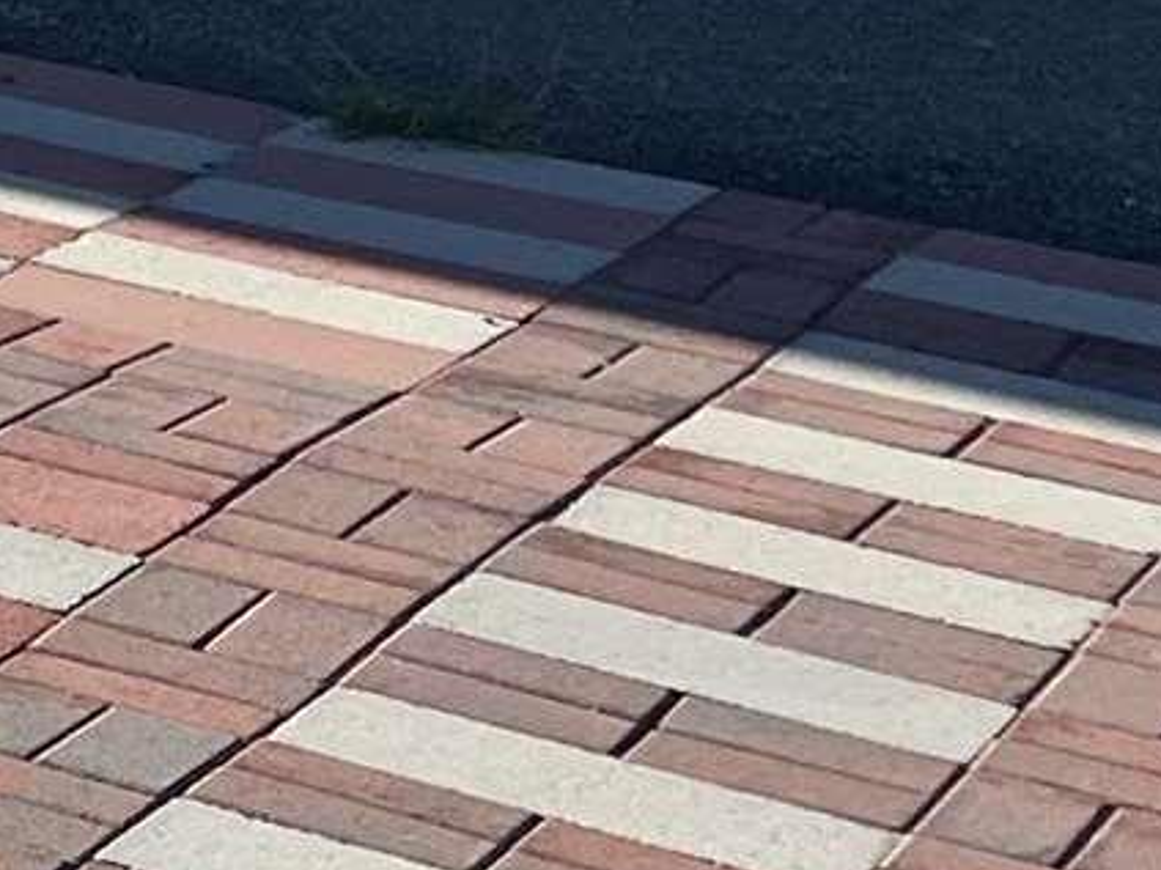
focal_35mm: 189
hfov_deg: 7.9
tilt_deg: -7.9
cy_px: -335
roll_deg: -0.9
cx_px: -3038
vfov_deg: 7.7
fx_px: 6337
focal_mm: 5.7
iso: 50
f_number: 1.5
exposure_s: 1/4274
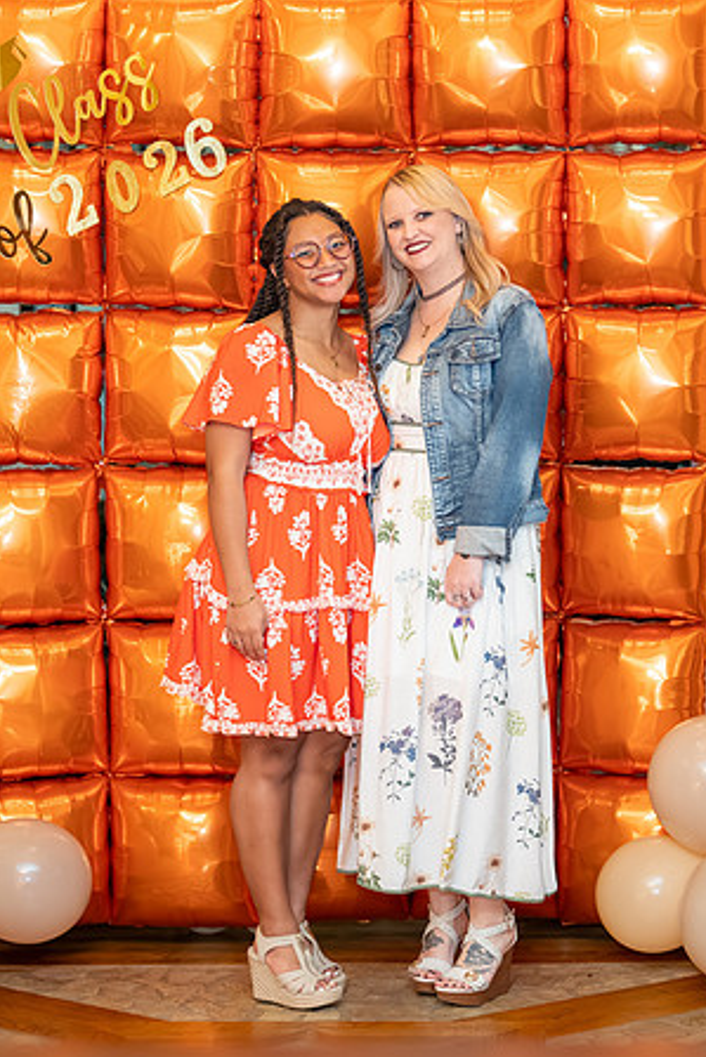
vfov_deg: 22.9
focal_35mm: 89
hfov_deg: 15.3
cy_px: 535
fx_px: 2616
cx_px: 471
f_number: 1.2
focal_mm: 50
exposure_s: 1/400
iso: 1000
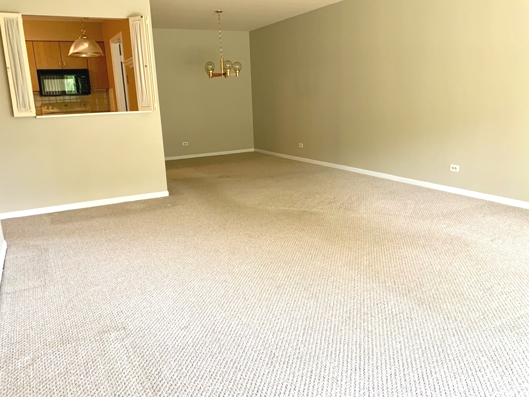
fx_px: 443
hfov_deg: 61.7
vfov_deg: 48.2
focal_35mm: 29
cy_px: 198
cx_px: 264
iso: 100
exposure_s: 1/60
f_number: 1.8
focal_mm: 3
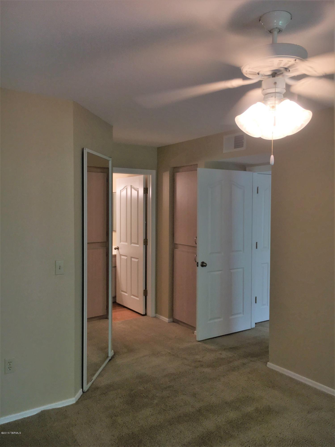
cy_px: 224
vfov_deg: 61.7
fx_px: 374
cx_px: 168
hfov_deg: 48.2
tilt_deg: -2.3
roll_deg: -1.0
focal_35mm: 29
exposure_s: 1/33
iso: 25
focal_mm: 4.15
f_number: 2.2
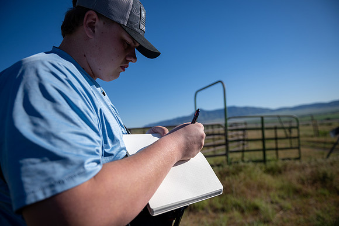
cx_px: 170
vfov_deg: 53.2
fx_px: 226
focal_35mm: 24
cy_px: 113
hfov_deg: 73.7
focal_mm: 24
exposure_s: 1/4000
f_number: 2.8
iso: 100
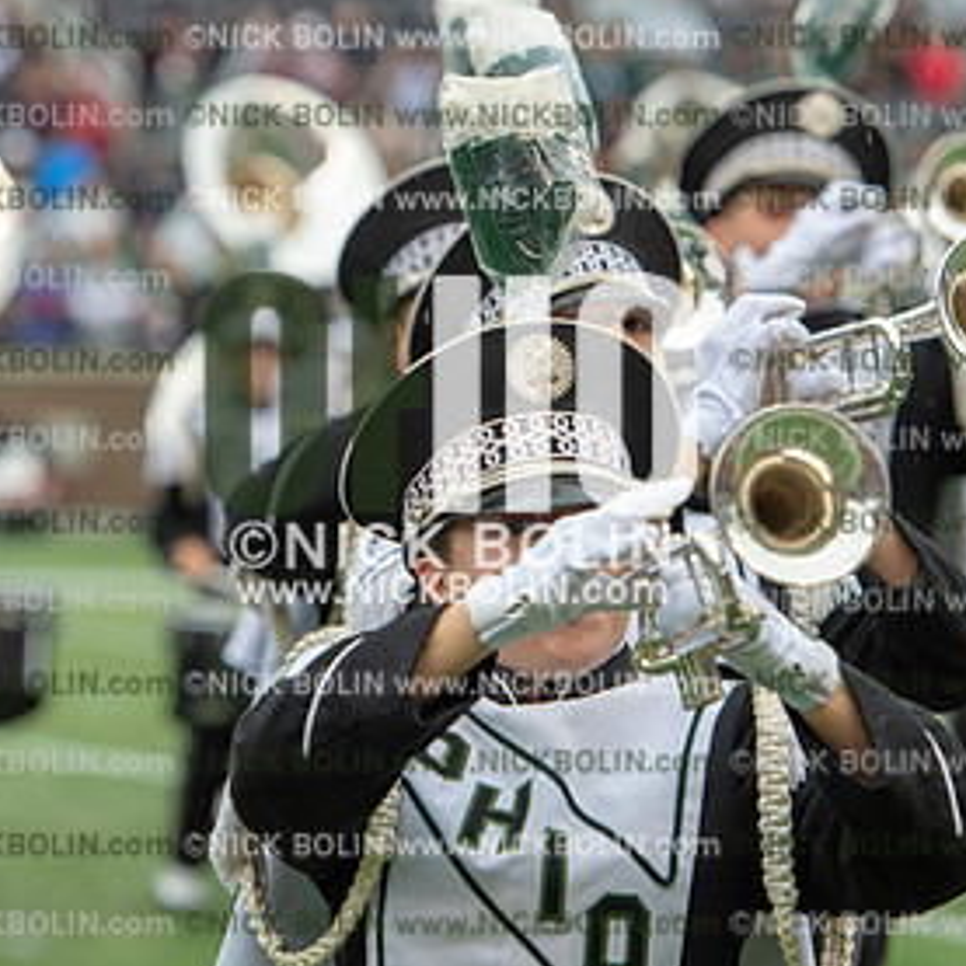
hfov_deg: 6.8
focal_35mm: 258
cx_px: 450
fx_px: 8146
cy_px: 439
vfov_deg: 6.8
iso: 400
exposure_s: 1/500
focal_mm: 145
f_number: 4
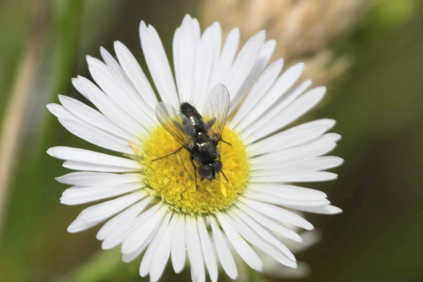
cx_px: 212
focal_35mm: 158
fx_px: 1850
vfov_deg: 8.7
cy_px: 141
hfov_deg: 13.0
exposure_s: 1/60
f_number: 32
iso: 250
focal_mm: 105
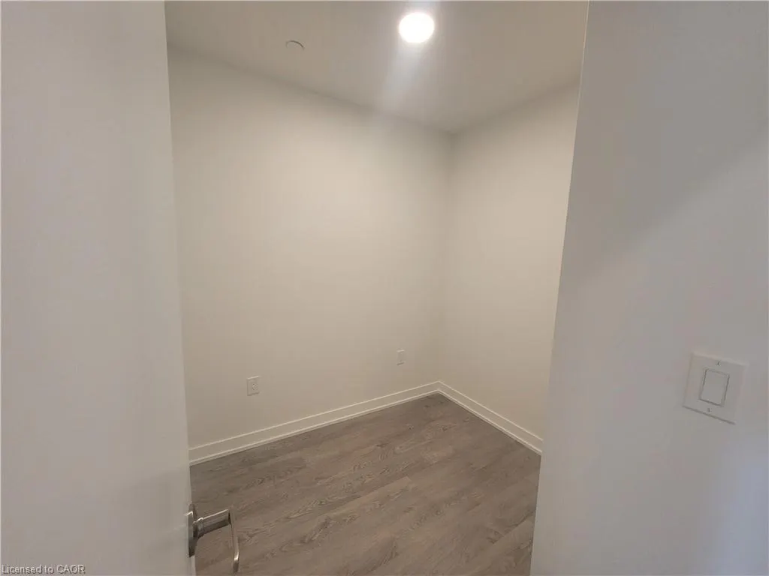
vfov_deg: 89.9
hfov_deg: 106.2
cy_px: 288
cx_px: 384
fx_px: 289
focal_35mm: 13
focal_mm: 1.74
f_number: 2.2
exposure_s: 1/60
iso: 200
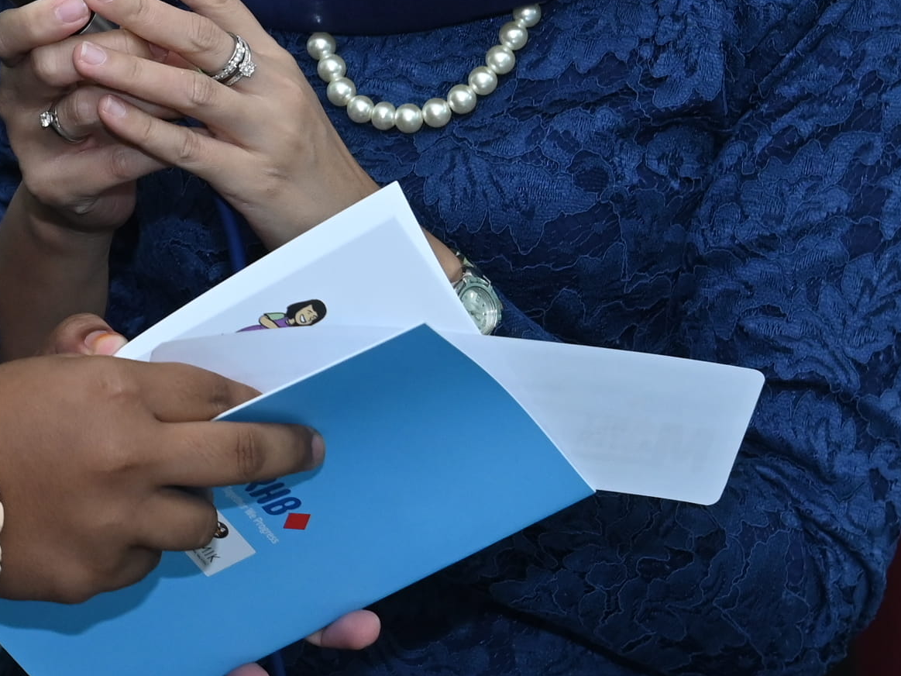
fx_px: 5648
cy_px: -195
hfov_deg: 9.0
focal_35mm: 217
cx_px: -253
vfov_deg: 6.8
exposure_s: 1/125
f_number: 4.5
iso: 800
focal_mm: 58
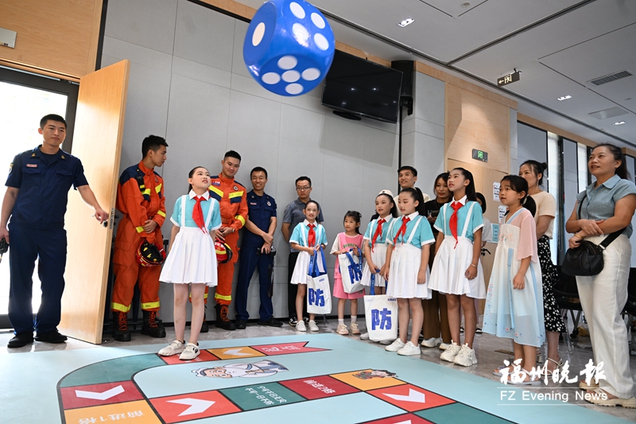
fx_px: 424
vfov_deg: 53.1
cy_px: 212
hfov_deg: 73.8
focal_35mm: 24
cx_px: 318
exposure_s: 1/100
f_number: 4.5
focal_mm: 24
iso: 1250
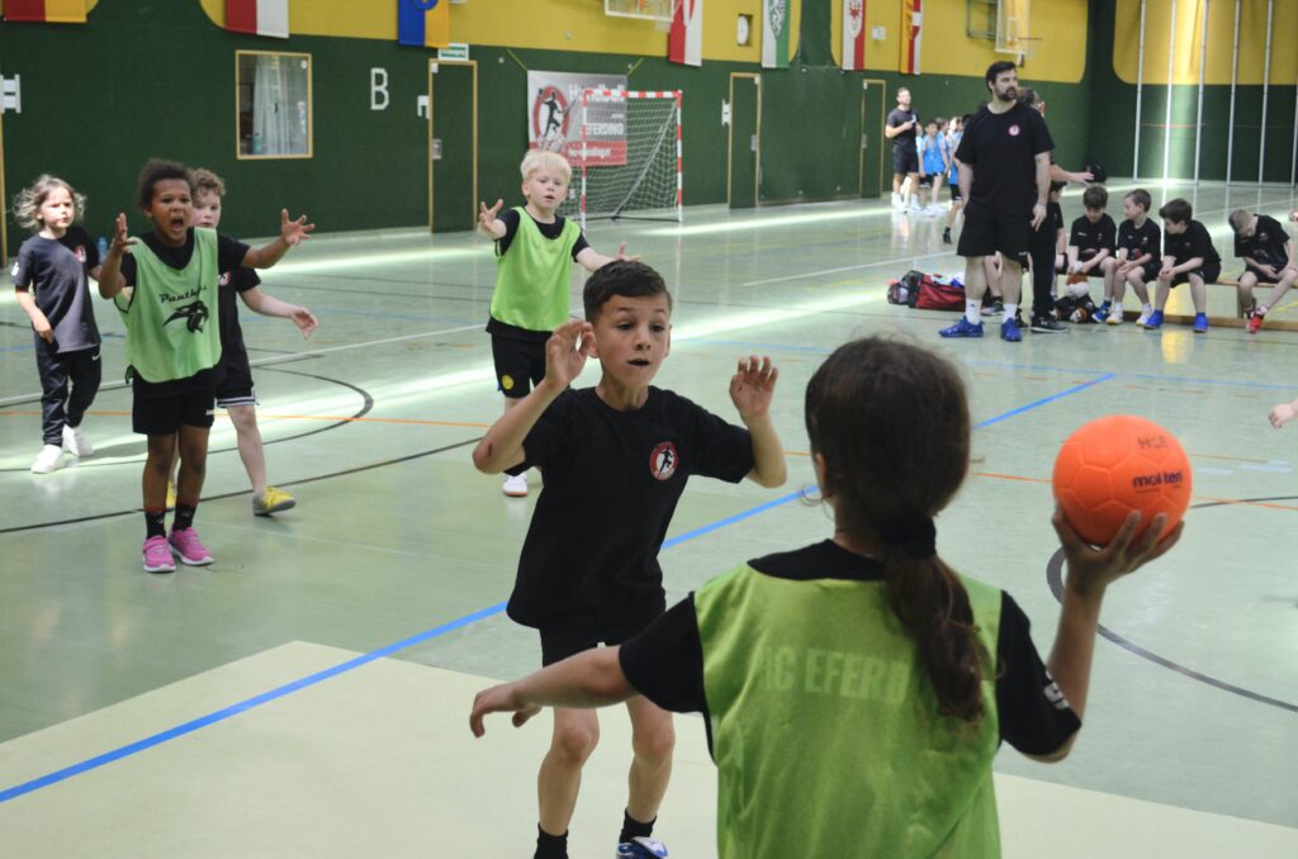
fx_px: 1835
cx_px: 649
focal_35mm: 51
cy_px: 430
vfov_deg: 26.4
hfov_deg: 39.0
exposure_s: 1/500
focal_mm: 34
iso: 1100
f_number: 5
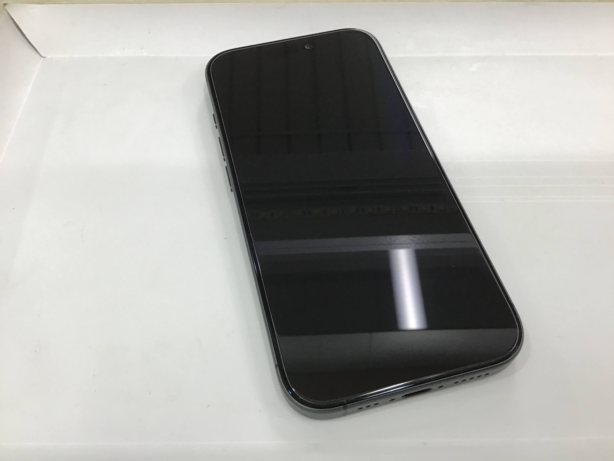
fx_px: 550
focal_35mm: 31
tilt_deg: -55.2
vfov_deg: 45.4
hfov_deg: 58.4
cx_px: 307
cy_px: 230
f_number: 2.4
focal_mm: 3.3
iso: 32
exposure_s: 1/33
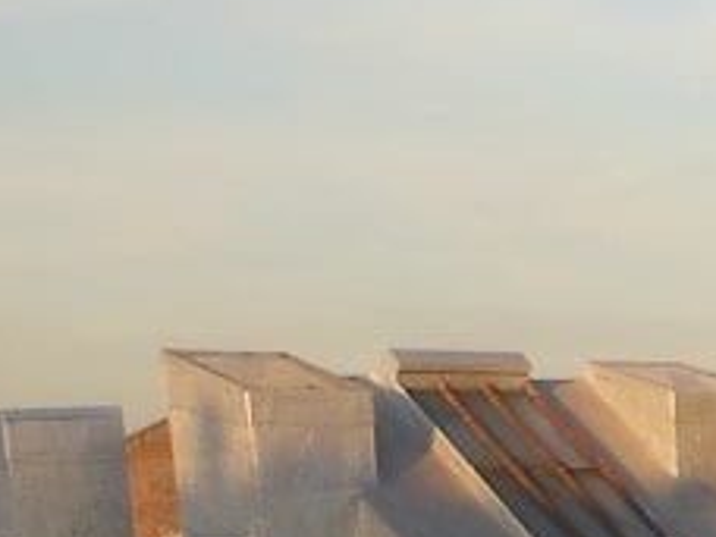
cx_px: 1562
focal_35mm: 164
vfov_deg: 8.4
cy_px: 1193
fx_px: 3392
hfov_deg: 10.7
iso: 80
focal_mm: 5
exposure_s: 1/250
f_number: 3.7
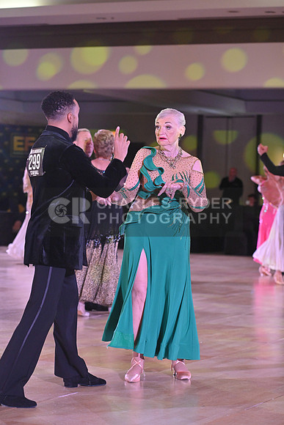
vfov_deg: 20.0
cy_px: 212
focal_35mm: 102
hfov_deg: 13.4
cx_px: 142
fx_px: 1206
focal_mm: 102
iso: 3200
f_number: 5
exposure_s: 1/320
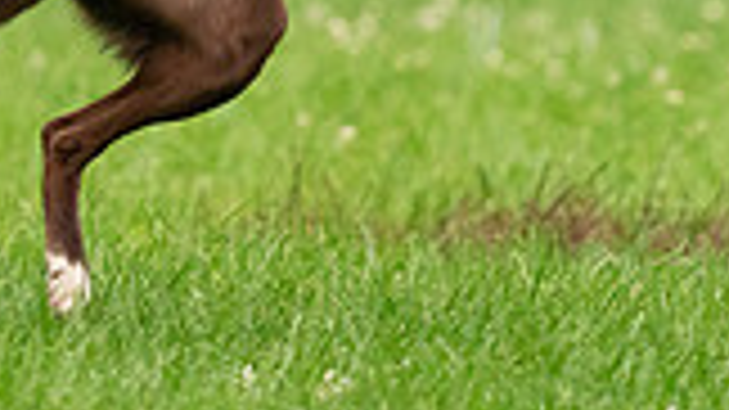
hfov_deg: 1.5
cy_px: -372
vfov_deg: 0.8
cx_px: 369
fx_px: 27633
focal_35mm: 1430
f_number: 6.3
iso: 6400
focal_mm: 382
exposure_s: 1/1600
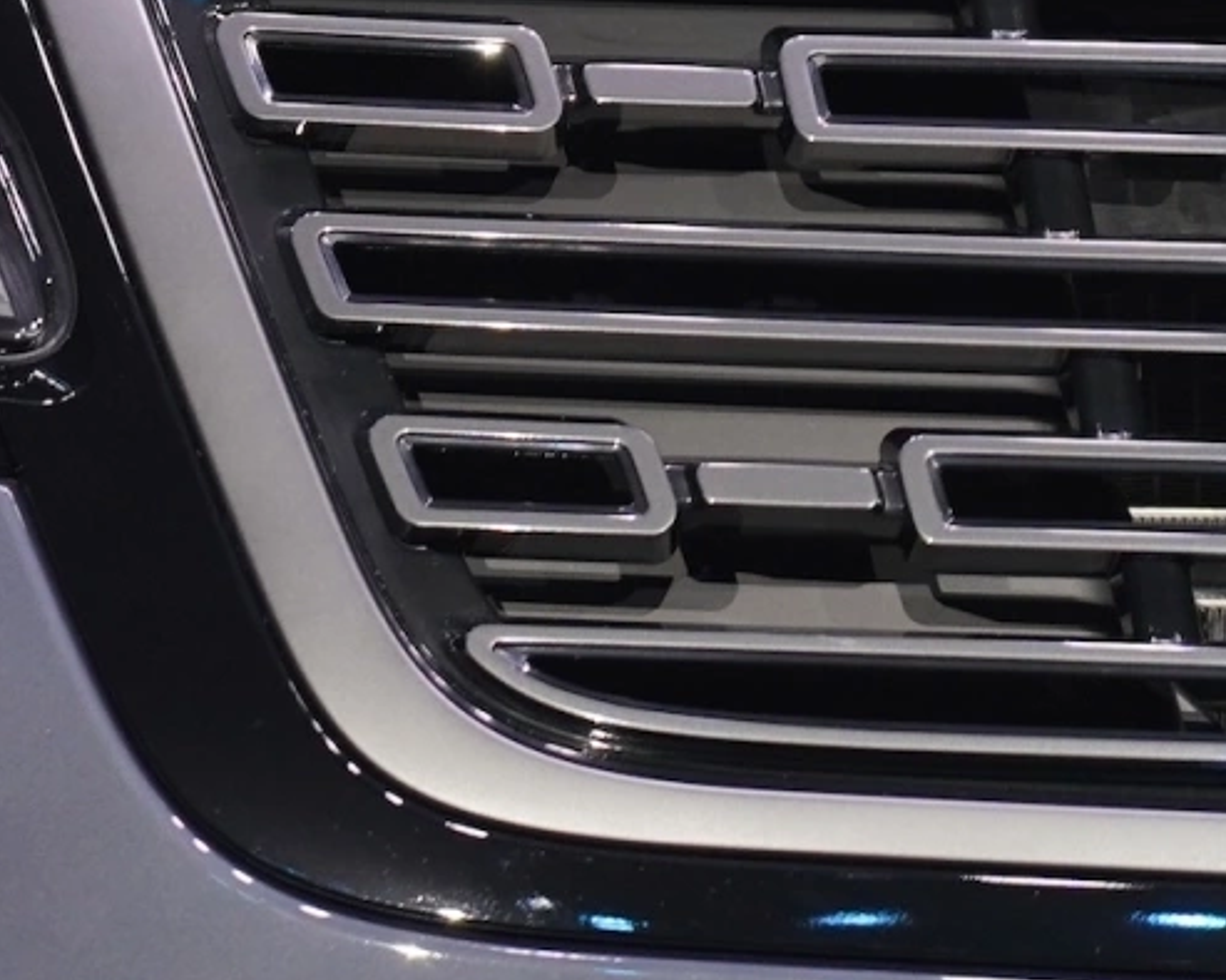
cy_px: -463
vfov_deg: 2.0
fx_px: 27856
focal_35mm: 768
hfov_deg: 2.5
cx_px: -480
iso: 800
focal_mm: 168
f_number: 4
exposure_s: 1/320
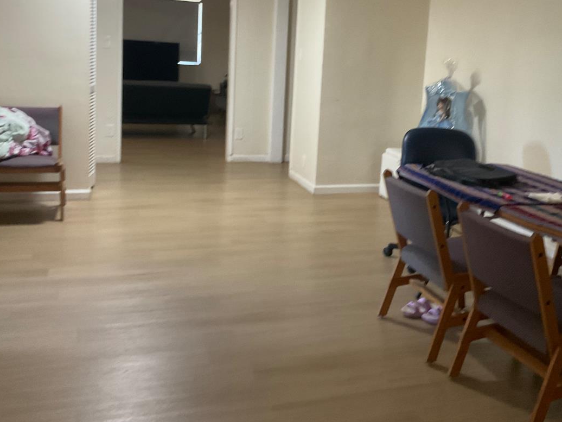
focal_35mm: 42
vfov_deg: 34.0
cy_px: 139
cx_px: 349
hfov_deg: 44.5
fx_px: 682
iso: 200
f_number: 1.8
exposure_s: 1/40
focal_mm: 3
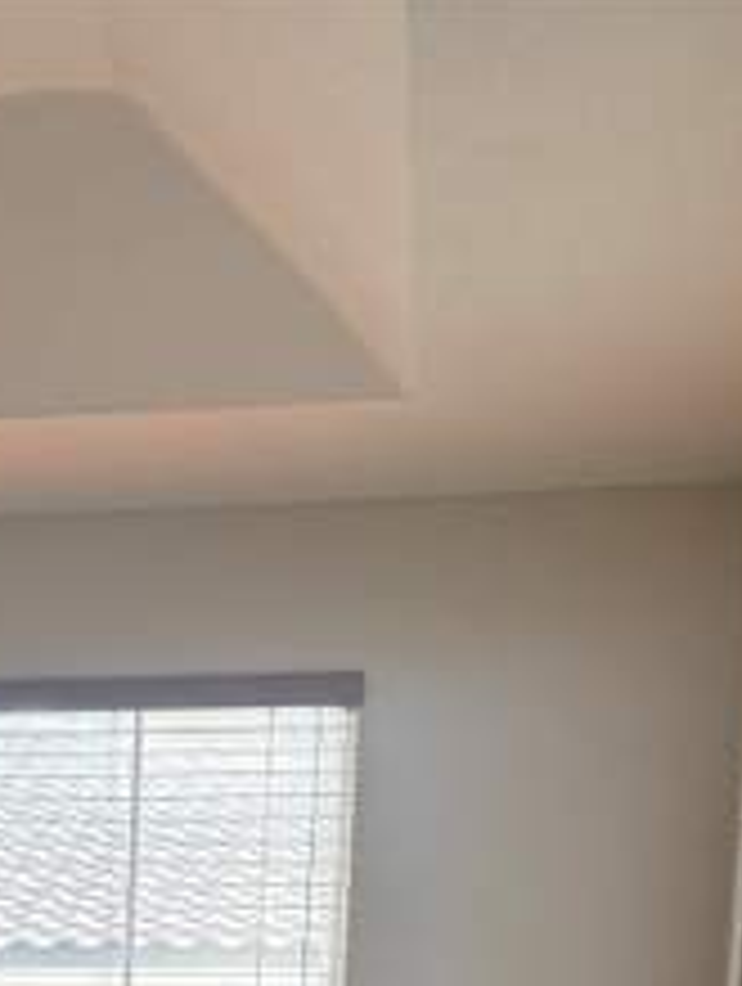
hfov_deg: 20.4
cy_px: 1427
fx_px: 1995
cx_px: 4
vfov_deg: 23.1
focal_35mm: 70
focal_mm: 6.76
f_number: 1.78
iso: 200
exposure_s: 1/144
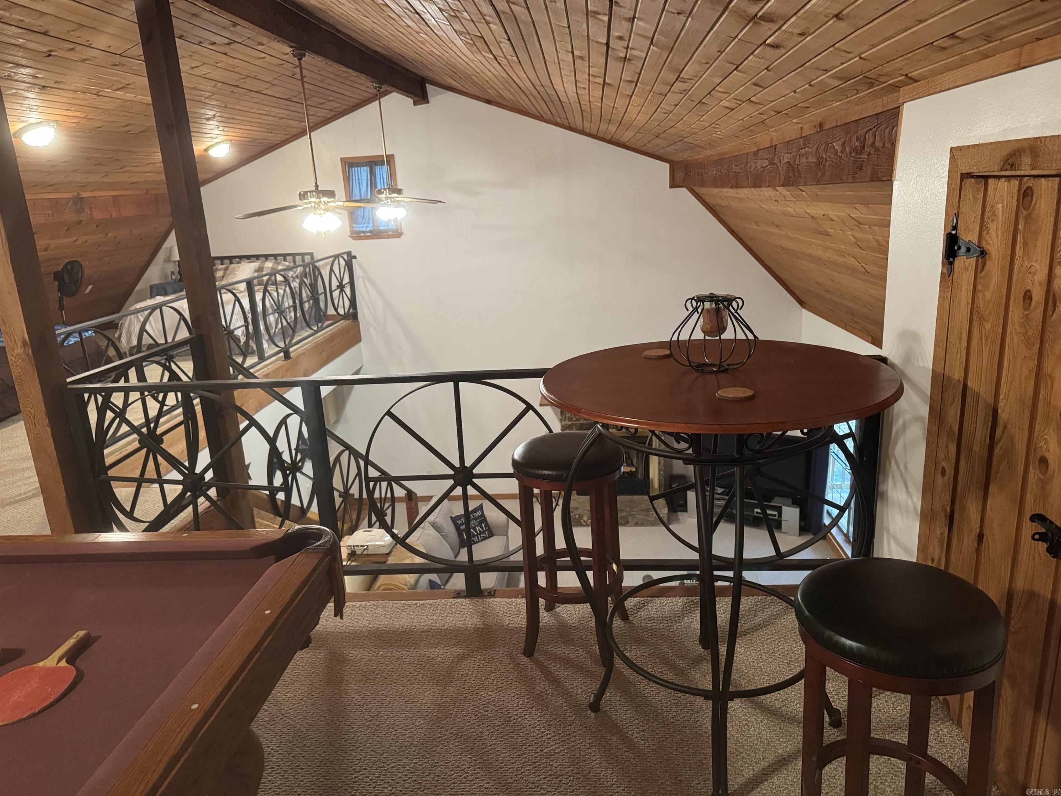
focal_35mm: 24
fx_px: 736
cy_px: 398
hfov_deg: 71.6
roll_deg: +3.4
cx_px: 530
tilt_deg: -15.9
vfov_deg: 56.8
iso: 800
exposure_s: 1/60
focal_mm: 6.76
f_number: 1.78
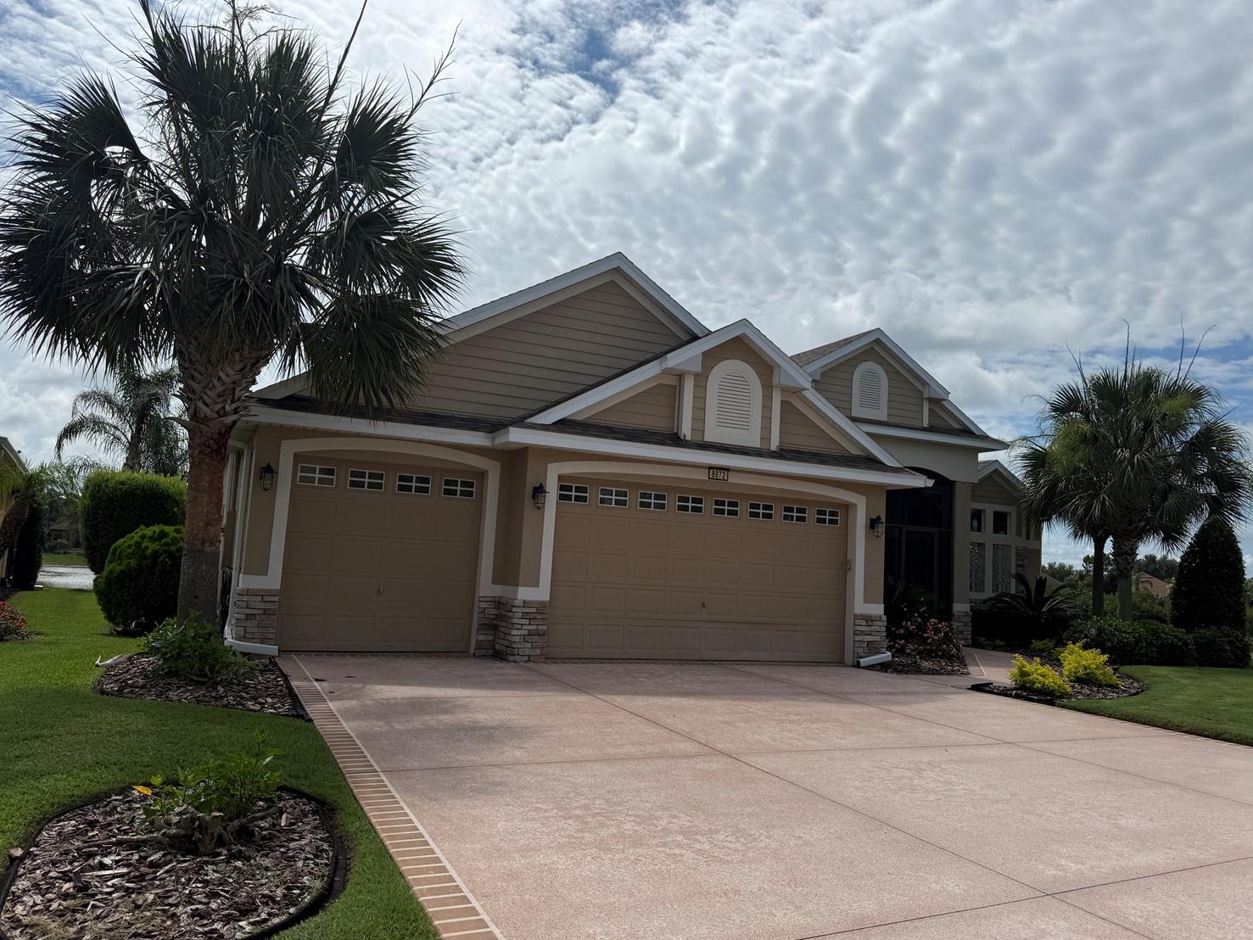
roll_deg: -4.3
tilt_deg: +6.4
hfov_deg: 67.3
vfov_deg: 53.1
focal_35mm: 26
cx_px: 652
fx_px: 941
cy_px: 467
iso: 80
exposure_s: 1/11905
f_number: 1.78
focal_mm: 6.76
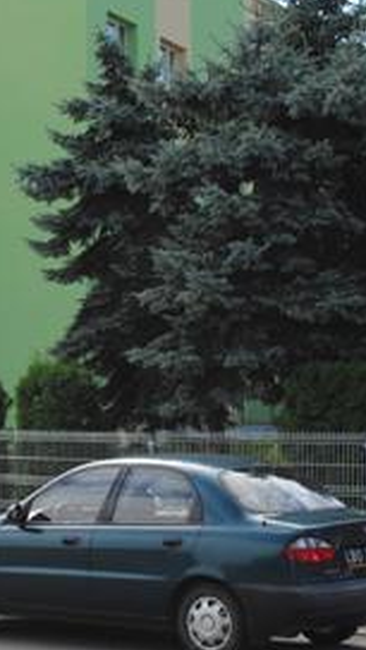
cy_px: 278
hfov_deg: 11.8
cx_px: -42
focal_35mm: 101
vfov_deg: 21.1
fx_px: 1743
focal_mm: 30
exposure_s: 1/200
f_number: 7.1
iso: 100
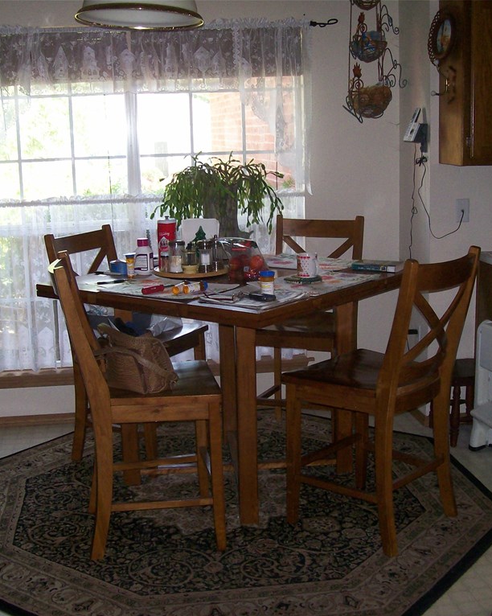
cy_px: 308
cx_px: 219
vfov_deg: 39.6
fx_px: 856
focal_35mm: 47
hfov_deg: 32.0
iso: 140
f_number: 2.7
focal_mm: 6
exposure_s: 1/64
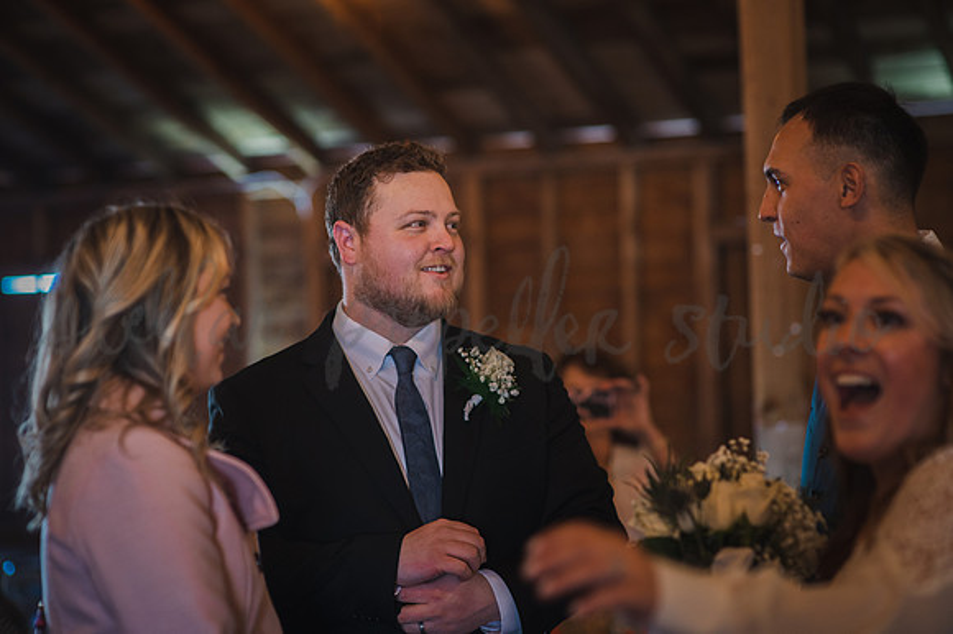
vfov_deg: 16.1
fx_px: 2249
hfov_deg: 23.9
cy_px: 317
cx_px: 476
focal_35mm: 85
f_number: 2
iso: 1600
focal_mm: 85
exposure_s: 1/200
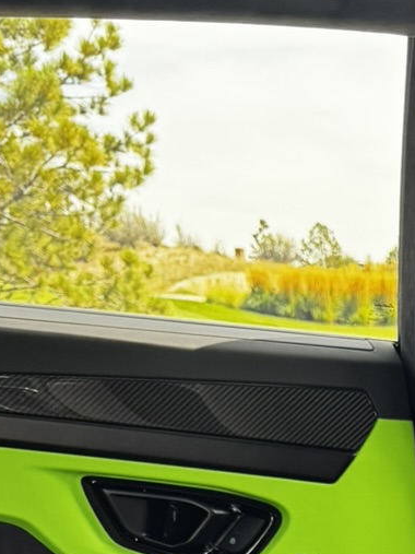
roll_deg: -0.6
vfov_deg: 17.3
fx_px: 1551
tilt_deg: -20.6
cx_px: 618
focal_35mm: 97
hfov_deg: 14.3
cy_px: 929
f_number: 1.78
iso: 80
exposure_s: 1/144
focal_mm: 6.76
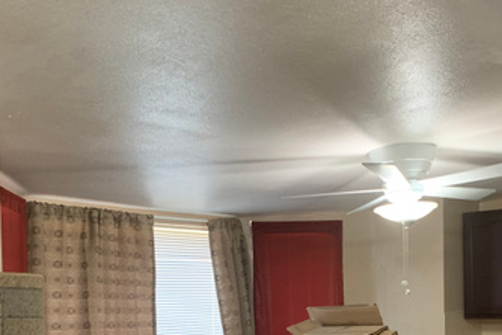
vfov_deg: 25.0
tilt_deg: -1.4
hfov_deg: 38.0
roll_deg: +0.0
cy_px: 315
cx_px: 312
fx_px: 725
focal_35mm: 52
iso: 400
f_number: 1.8
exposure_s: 1/30
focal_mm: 4.25
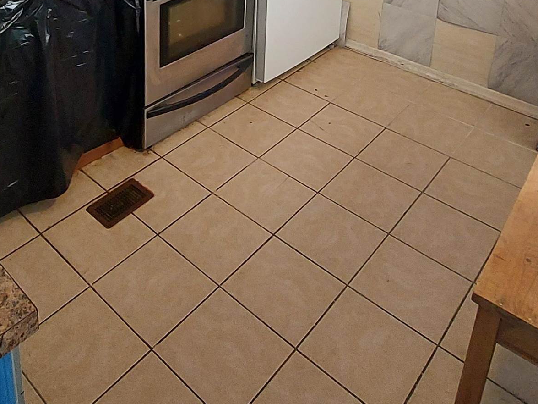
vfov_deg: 34.9
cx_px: 192
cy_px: -58
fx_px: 528
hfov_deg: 53.2
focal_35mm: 34
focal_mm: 1.74
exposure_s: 1/40
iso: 250
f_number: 2.2
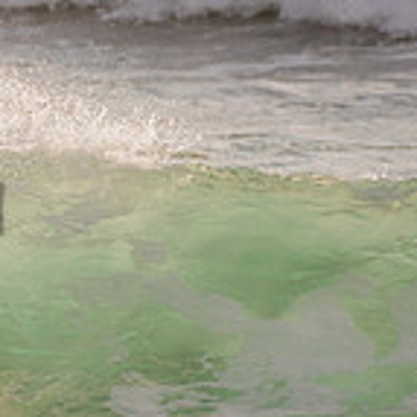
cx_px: -324
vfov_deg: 0.8
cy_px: 151
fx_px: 28798
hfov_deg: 0.8
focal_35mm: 2113
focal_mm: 500
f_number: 5.6
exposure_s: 1/2000
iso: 180
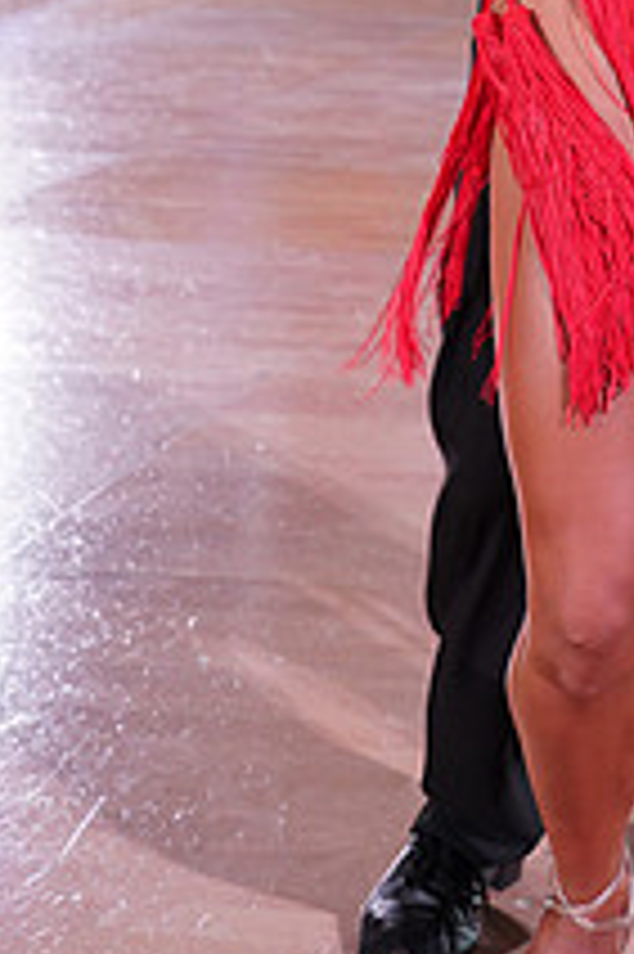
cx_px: 789
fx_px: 2752
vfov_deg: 18.4
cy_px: -270
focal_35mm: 104
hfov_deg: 12.8
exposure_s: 1/160
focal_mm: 38
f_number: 5.6
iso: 1600
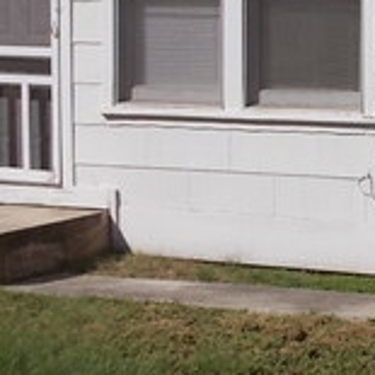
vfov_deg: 18.2
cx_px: 387
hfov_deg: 17.8
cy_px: 99
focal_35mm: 95
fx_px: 1164
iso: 80
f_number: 8
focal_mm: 4.6
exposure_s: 1/400
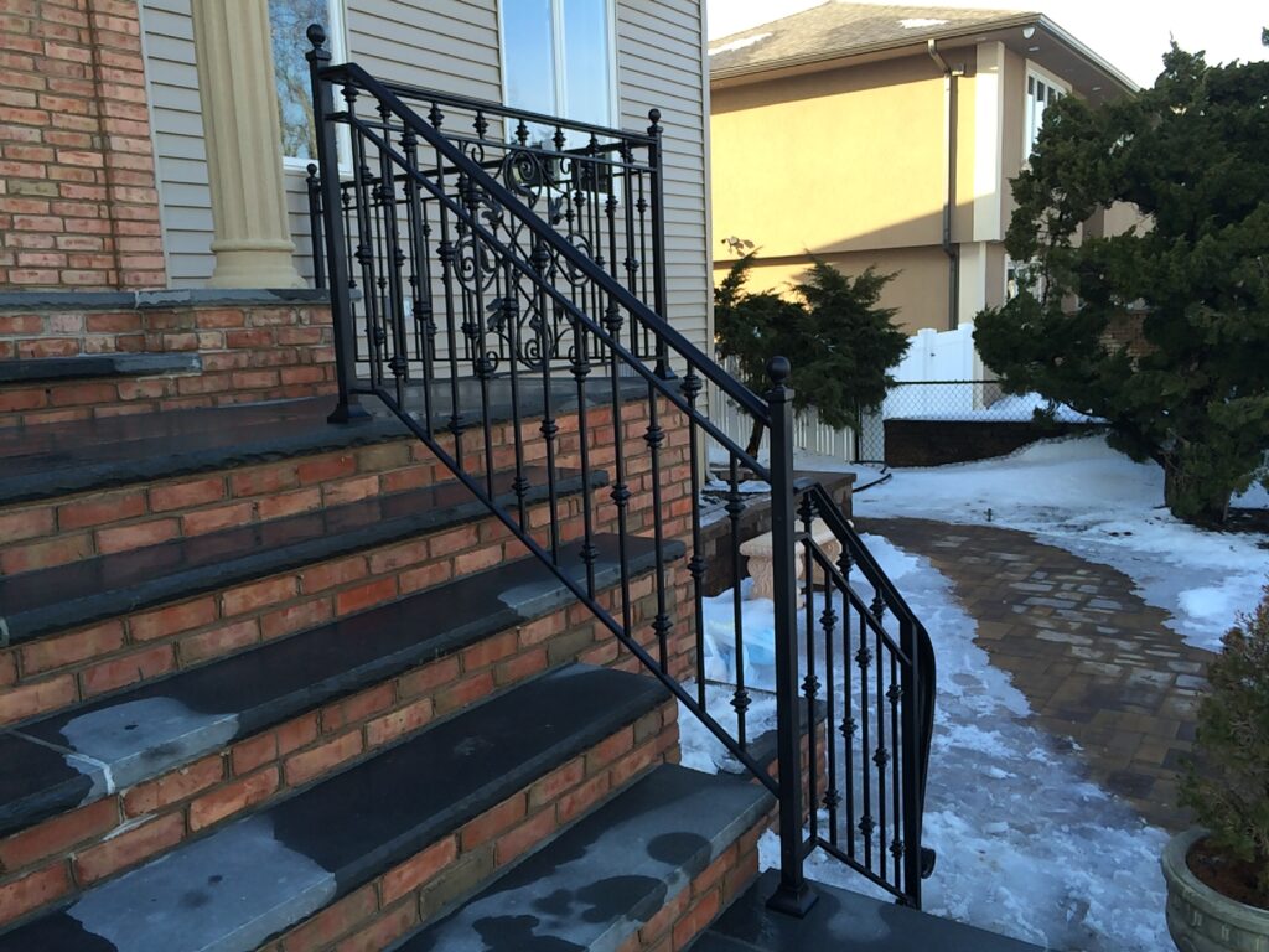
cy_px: 476
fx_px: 1063
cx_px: 634
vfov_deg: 48.2
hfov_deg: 61.7
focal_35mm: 29
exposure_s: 1/278
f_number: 2.2
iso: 32
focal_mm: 4.15
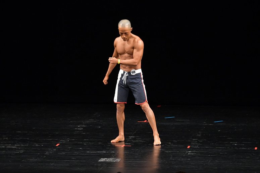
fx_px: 1733
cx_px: 130
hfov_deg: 8.6
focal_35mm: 240
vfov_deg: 5.7
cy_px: 86
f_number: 5.6
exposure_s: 1/400
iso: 3200
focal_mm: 160
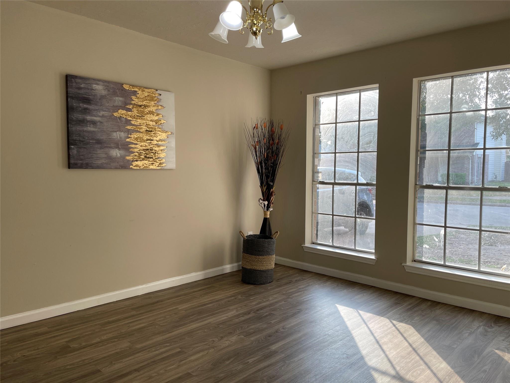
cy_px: 192
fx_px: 383
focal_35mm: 26
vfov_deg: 53.1
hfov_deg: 67.3
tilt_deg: -3.8
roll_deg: +0.6
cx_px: 255
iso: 32
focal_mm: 4.2
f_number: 1.6
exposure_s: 1/142
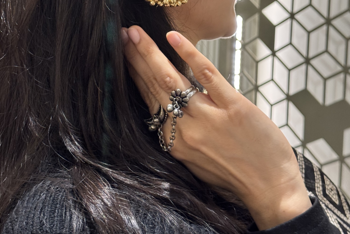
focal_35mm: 67
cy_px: 11
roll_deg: -0.9
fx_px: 651
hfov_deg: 30.1
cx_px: 175
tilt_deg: -5.3
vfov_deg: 19.8
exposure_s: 1/50
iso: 200
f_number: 1.78
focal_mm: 6.76
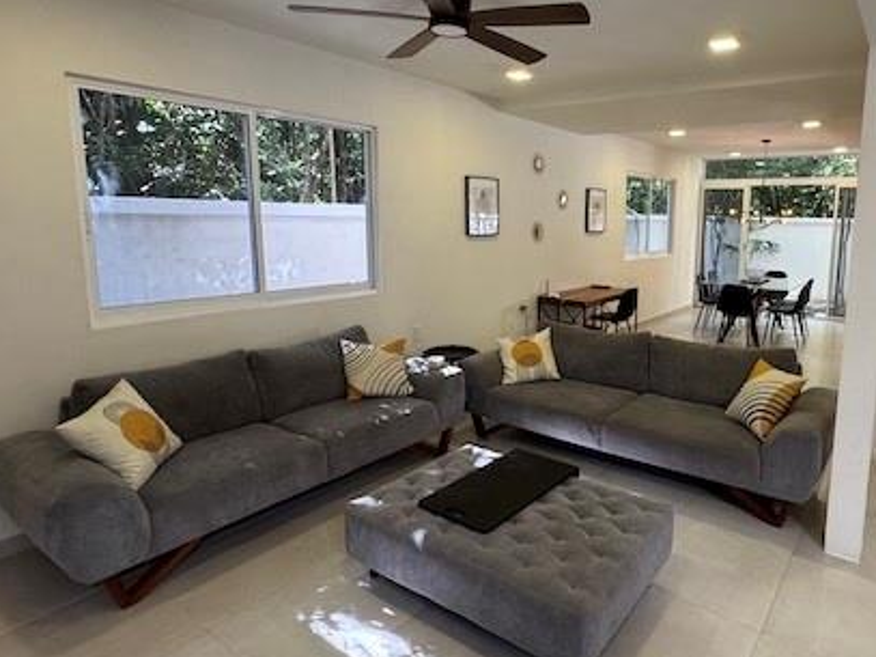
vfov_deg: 60.9
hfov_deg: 74.5
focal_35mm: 22
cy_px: 293
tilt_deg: -7.5
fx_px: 557
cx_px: 568
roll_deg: -1.7
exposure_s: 1/120
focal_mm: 2.22
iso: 250
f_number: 2.2
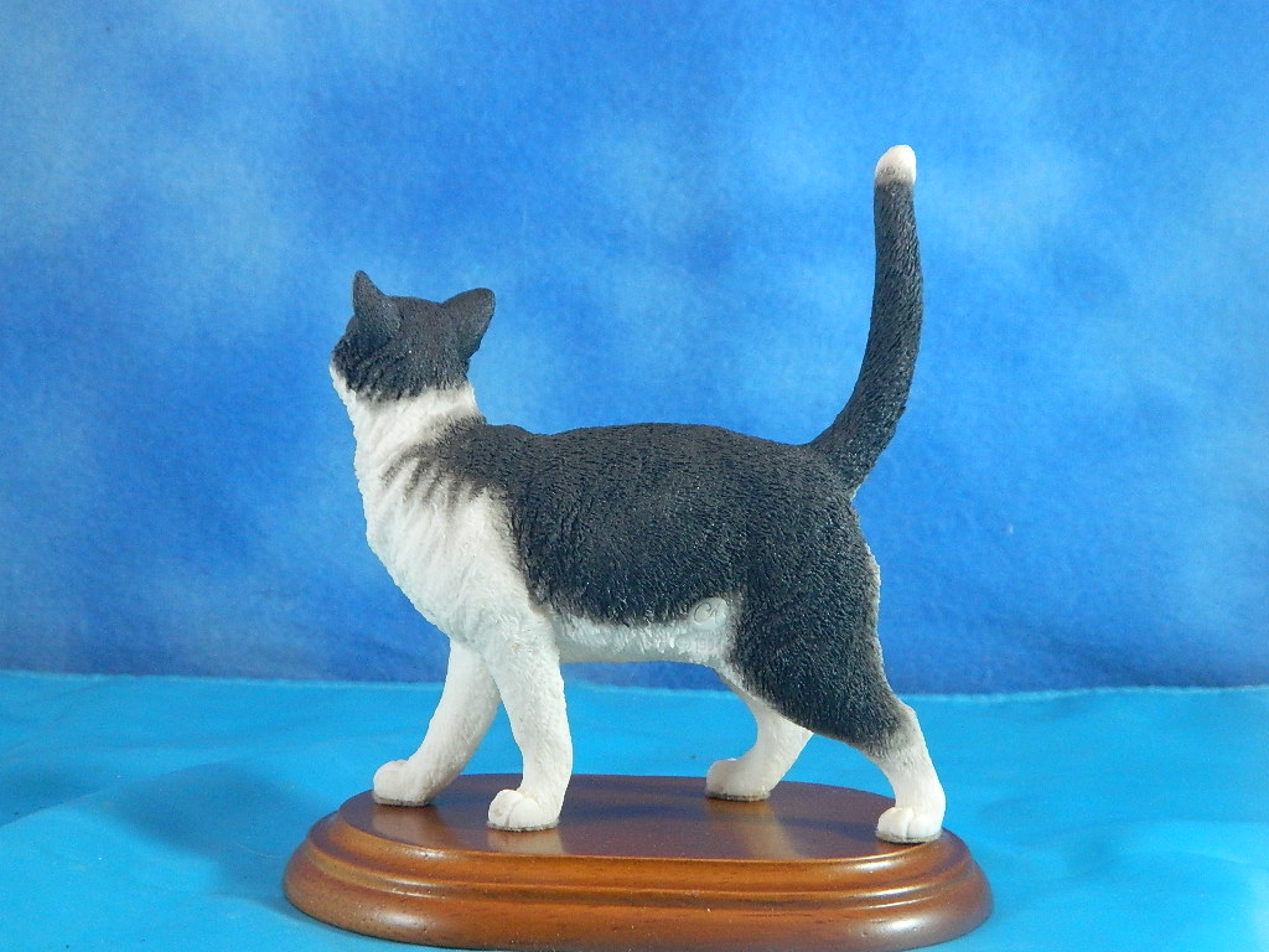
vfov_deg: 30.9
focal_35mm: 47
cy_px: 476
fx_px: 1723
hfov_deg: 40.4
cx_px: 634
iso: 400
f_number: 3.6
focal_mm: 8.4
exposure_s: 1/30
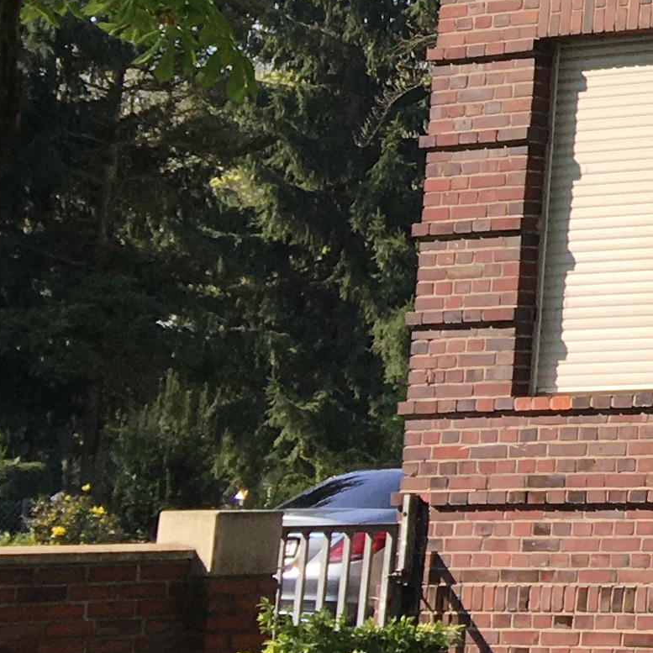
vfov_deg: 12.8
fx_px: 2839
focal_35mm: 133
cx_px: 1507
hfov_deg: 11.2
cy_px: -112
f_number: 2.2
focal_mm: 4.15
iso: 25
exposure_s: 1/793
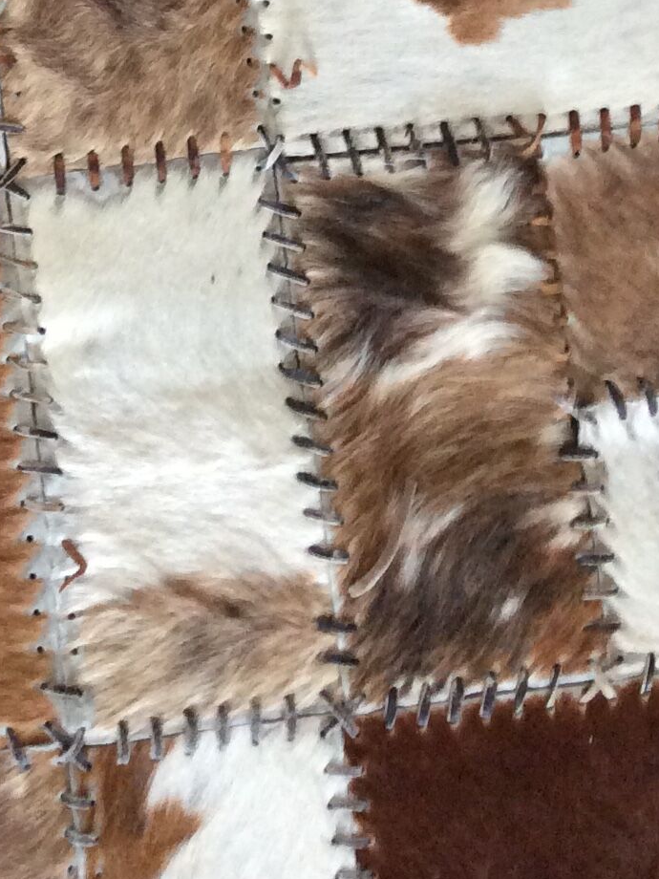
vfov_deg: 20.2
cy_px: -217
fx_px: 2284
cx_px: 60
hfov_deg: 16.2
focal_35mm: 90
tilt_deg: -78.6
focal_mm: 3.3
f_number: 2.4
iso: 125
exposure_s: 1/25
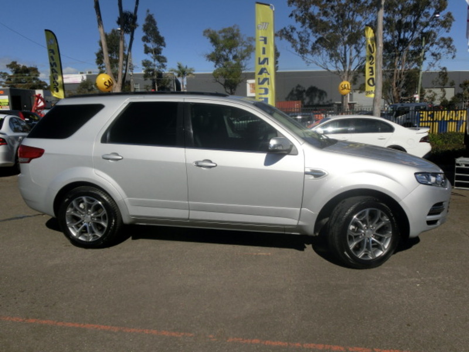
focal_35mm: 30
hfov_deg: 60.0
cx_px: 234
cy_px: 176
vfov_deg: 46.8
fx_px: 406
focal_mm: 5.3
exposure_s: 1/400
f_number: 8.9
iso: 80
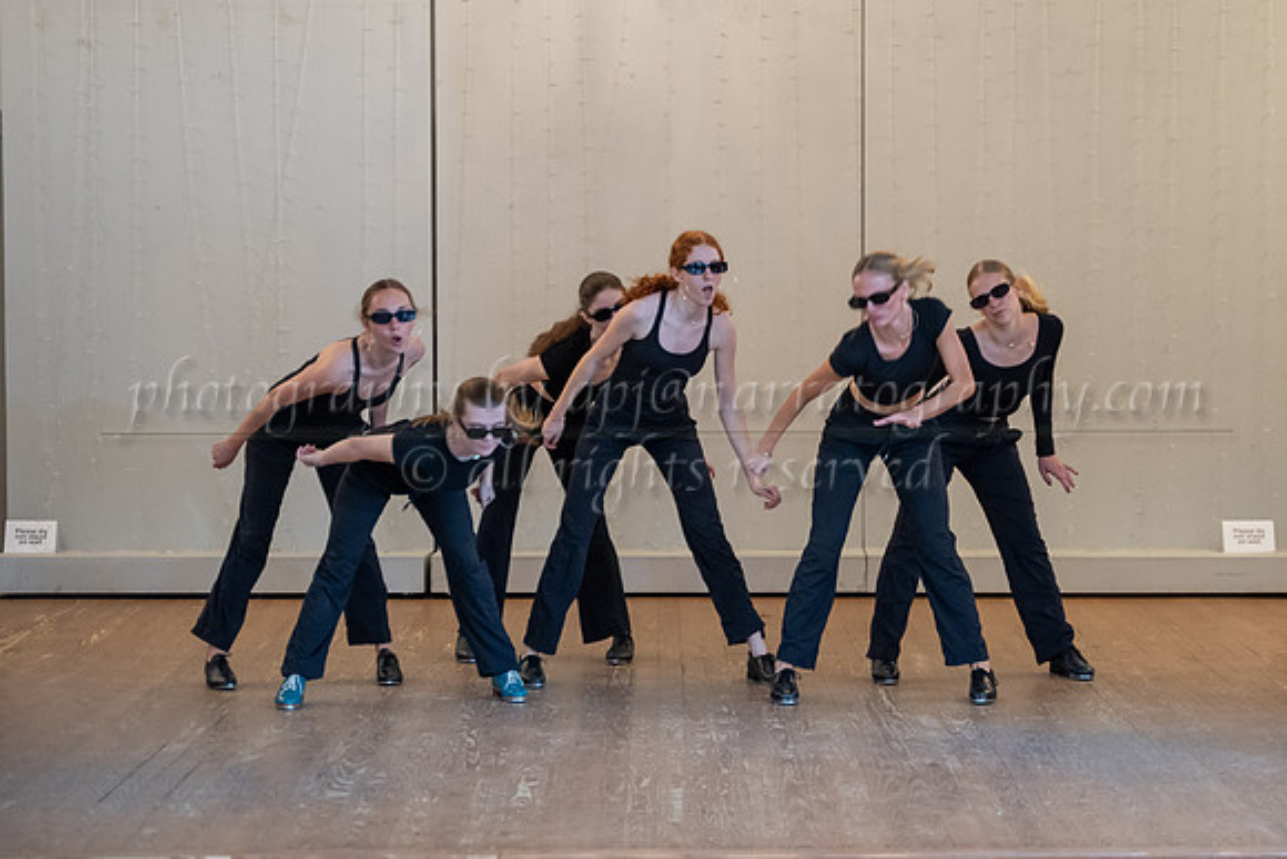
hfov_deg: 21.3
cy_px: 410
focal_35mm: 96
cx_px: 755
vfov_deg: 14.3
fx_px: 3422
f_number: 2.8
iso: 1600
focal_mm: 71
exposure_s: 1/200
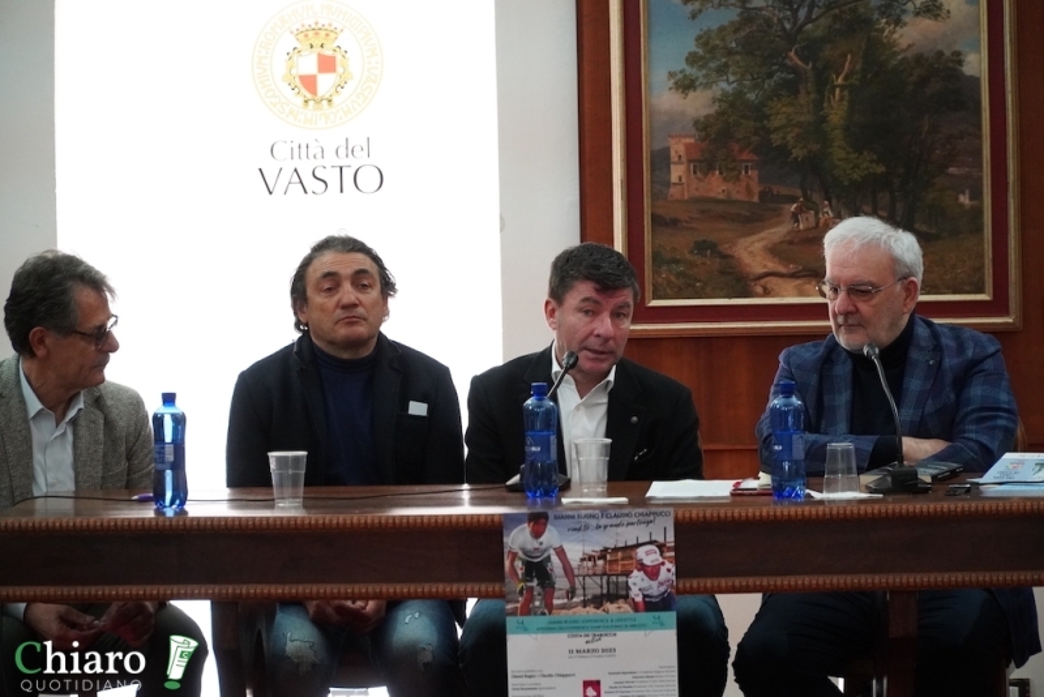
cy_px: 348
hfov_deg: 15.5
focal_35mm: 132
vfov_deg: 10.4
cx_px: 522
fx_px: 3829
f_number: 4
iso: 4000
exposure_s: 1/60
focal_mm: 88
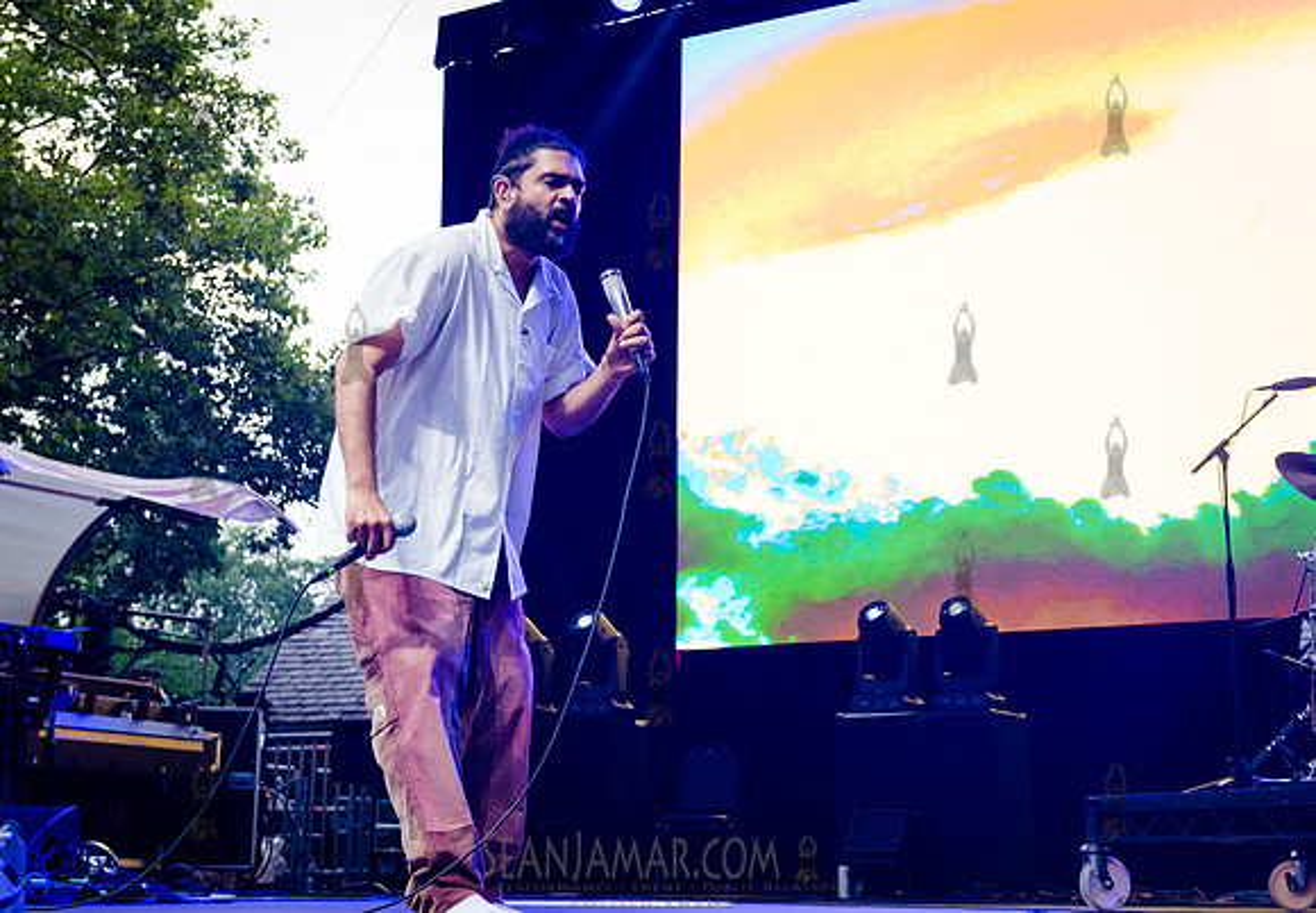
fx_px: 2064
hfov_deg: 35.4
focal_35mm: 56
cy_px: 398
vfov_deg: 24.9
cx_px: 702
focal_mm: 44
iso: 2000
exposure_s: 1/320
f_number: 4
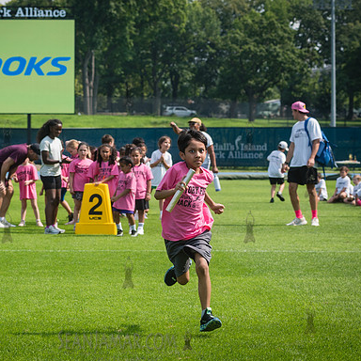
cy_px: 237
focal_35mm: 164
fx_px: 1935
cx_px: 176
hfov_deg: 10.7
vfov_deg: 10.6
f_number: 5.6
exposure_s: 1/640
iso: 160
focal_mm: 92
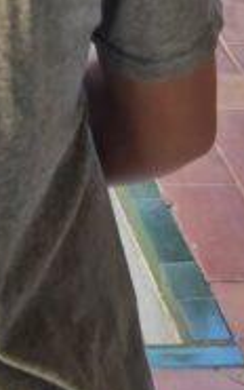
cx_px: -227
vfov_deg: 11.5
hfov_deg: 9.2
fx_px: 1433
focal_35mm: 135
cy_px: -660
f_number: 1.7
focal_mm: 6.3
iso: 25
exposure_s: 1/180
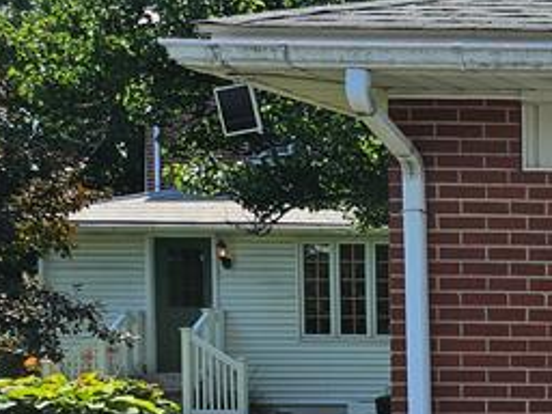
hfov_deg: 16.6
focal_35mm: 92
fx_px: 1467
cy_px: 399
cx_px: 1078
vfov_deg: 15.8
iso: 25
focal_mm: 5.4
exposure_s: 1/2000
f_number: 1.8
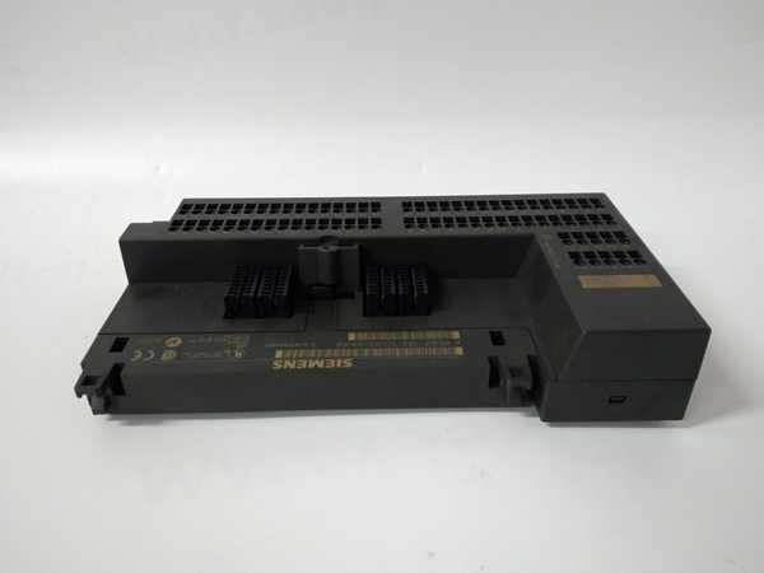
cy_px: 286
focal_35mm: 27
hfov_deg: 65.3
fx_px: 596
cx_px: 382
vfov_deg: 51.4
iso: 599
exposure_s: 1/33
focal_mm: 3.79
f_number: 2
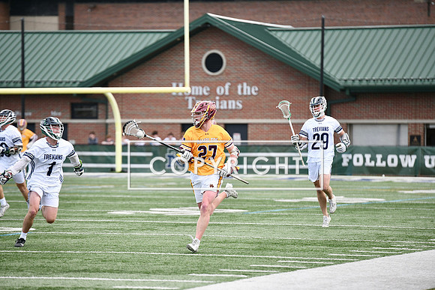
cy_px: 145
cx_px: 218
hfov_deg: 10.3
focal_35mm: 200
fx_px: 2417
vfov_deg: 6.9
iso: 250
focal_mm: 200
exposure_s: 1/1250
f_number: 2.8
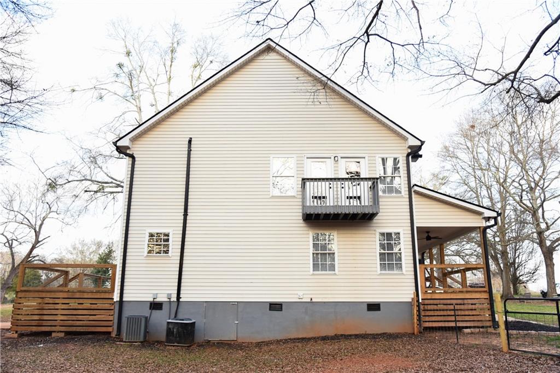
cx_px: 280
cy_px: 186
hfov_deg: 61.9
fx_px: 467
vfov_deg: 43.6
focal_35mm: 30
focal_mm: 30
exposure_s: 1/250
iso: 1000
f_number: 5
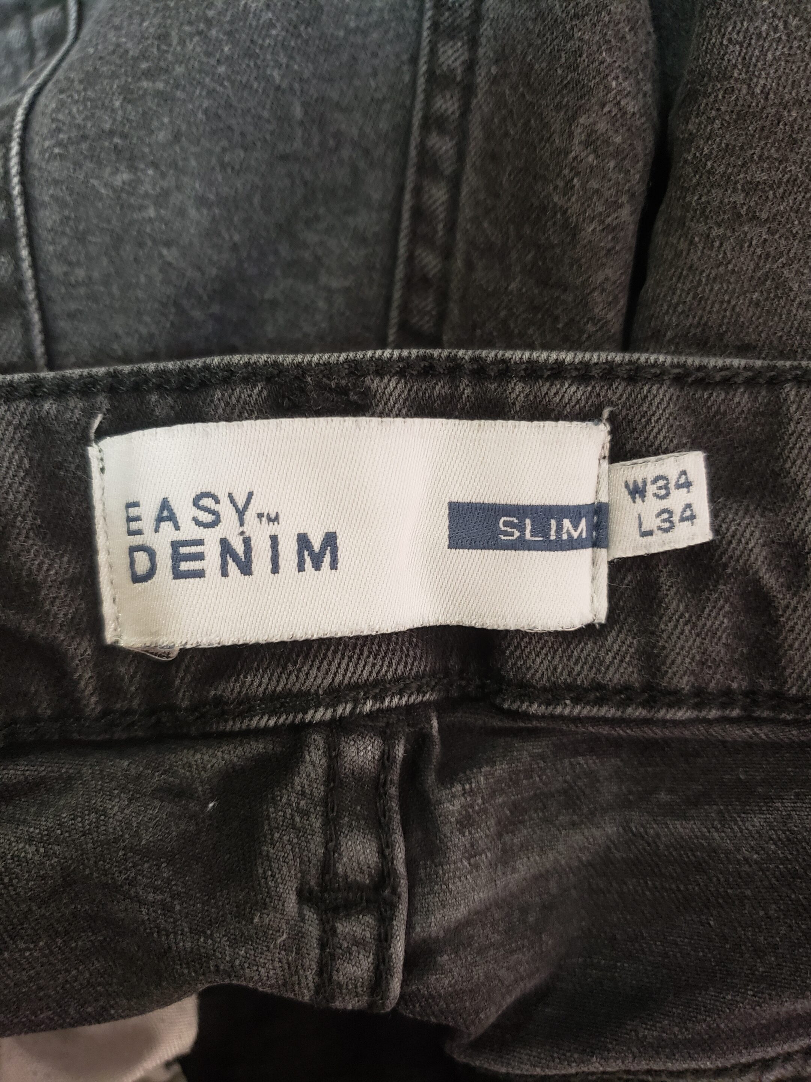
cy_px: 541
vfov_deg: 67.3
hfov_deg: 53.1
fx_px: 812
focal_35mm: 26
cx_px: 406
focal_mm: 4.3
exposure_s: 1/25
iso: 250
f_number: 1.5
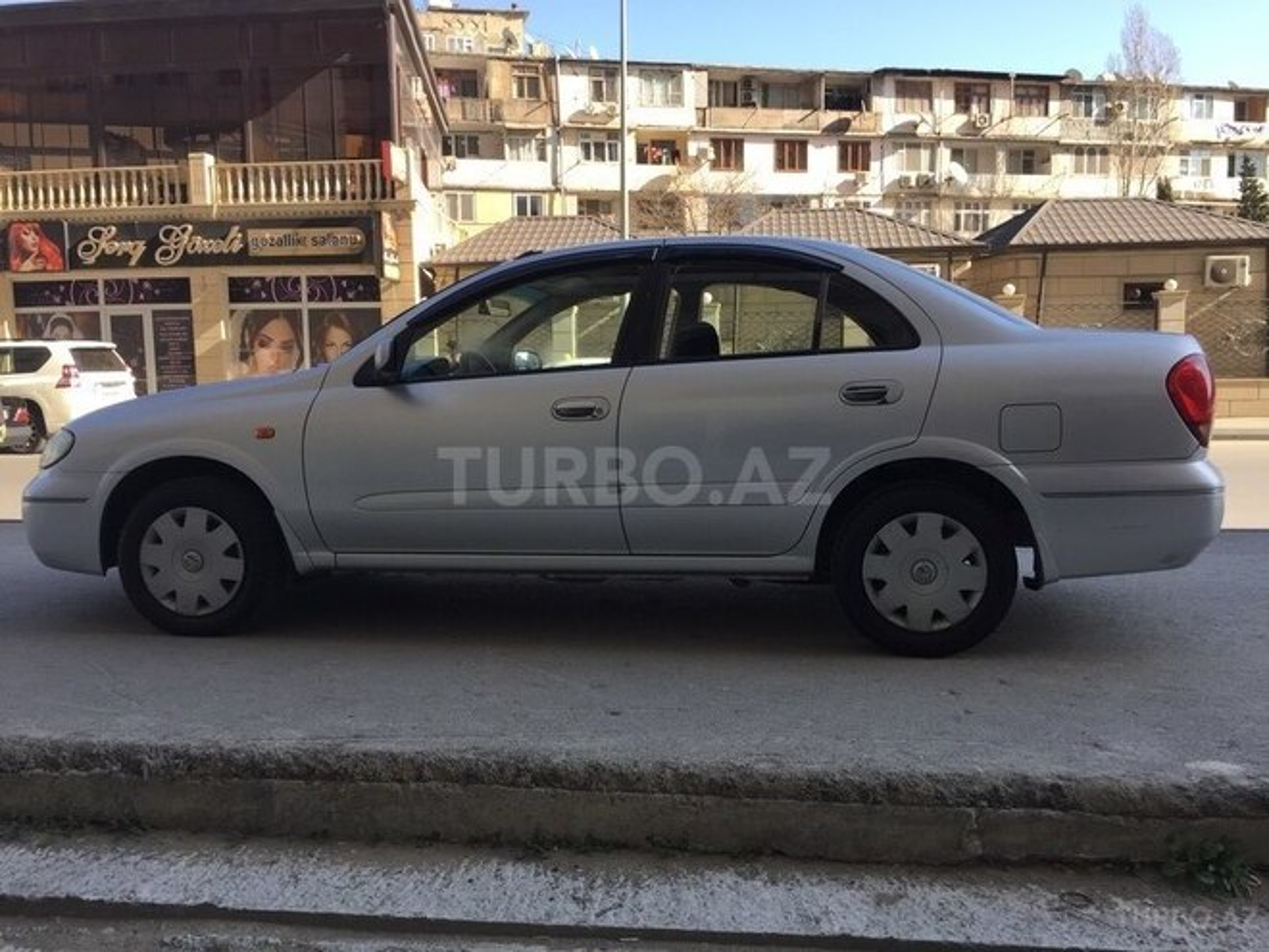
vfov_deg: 48.2
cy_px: 476
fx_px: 1063
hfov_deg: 61.7
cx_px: 634
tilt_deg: -5.6
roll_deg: +0.7
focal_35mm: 29
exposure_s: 1/565
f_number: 2.2
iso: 32
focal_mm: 4.15
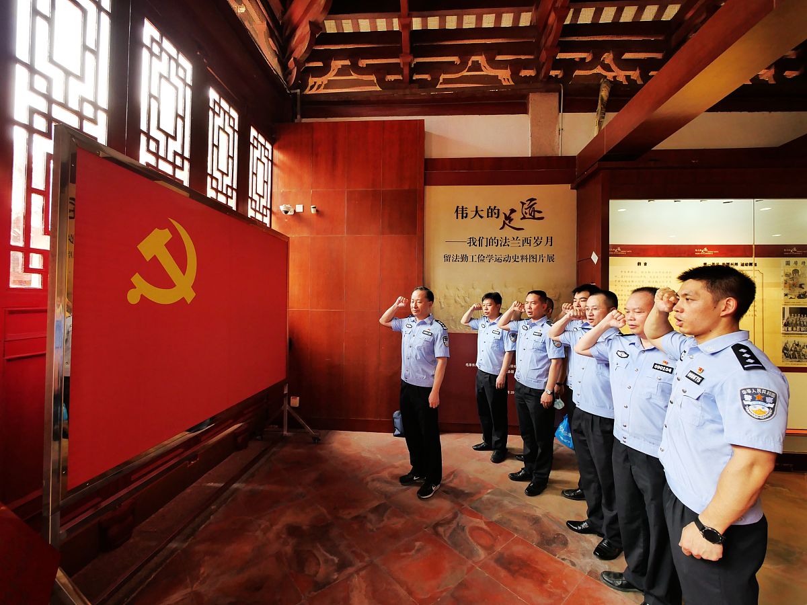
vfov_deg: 85.7
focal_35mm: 14
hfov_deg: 102.1
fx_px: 326
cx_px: 404
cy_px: 302
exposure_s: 1/60
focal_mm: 7
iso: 640
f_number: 4
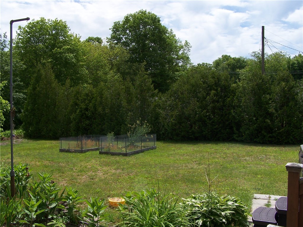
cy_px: 114
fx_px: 333
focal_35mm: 38
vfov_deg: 37.7
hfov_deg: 49.0
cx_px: 152
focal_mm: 6.3
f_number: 5.6
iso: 80
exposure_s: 1/500
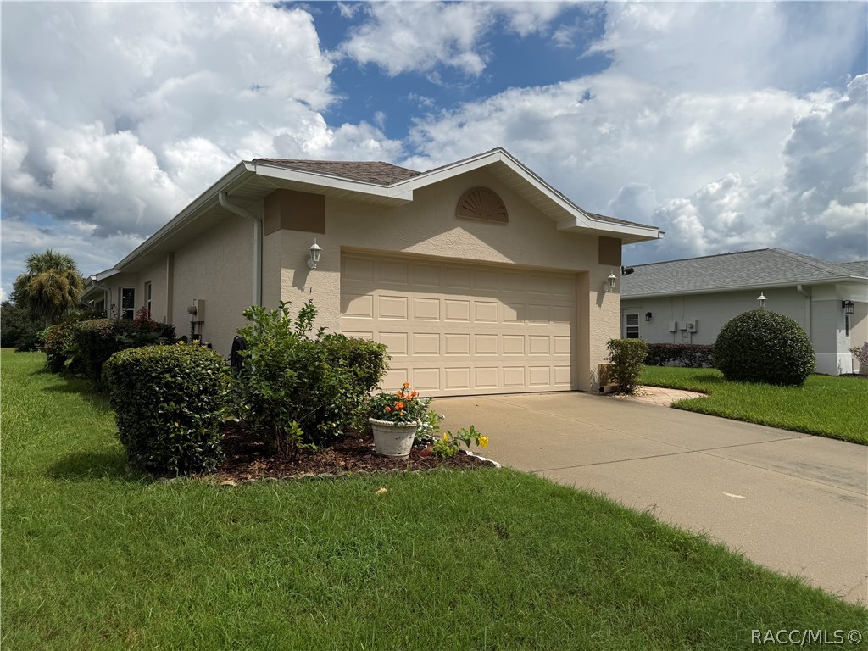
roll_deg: +0.1
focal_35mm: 24
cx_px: 434
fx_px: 602
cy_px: 326
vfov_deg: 56.8
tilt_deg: +1.9
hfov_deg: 71.6
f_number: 1.78
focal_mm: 6.76
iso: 80
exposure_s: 1/9091
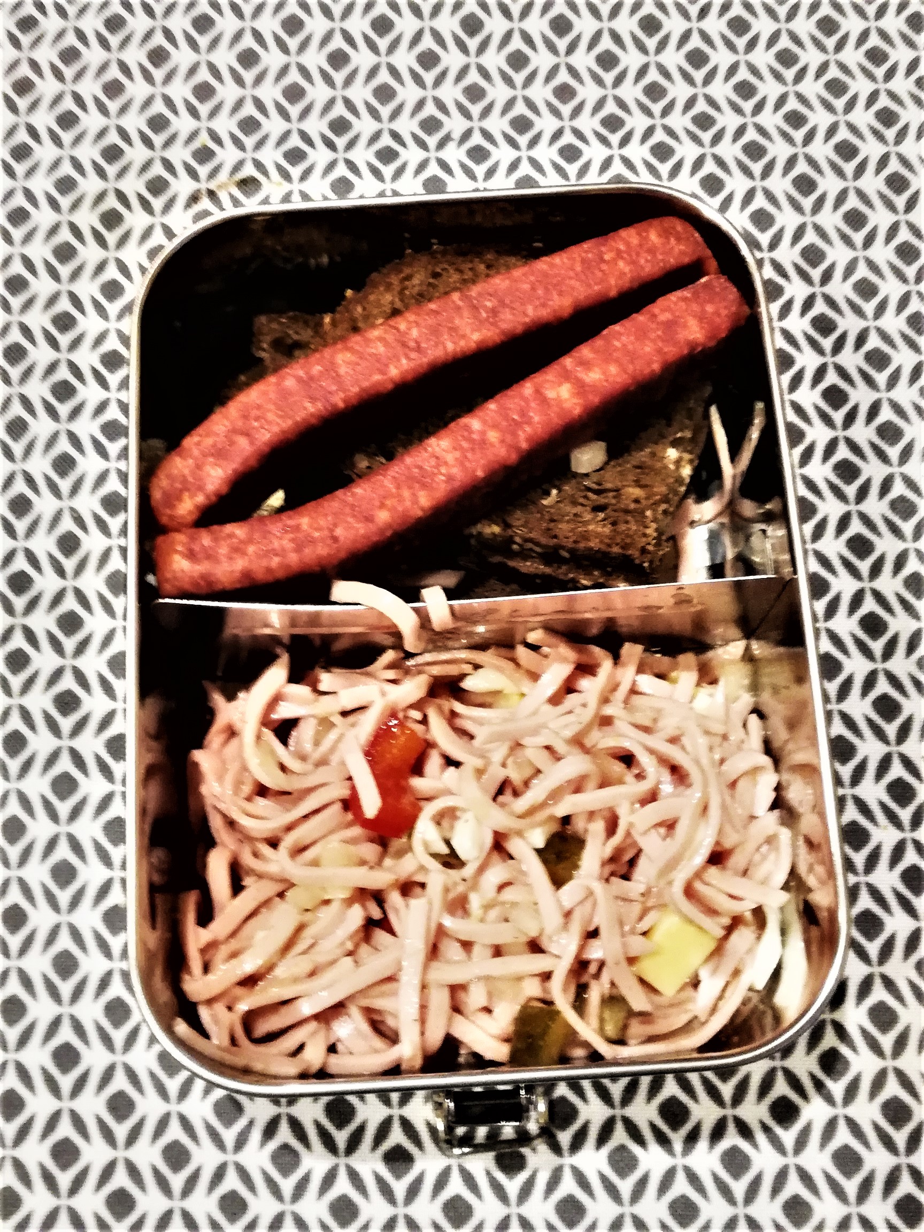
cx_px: 462
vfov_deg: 46.8
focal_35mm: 40
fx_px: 1424
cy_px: 616
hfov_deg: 36.0
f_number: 2.2
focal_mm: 3.81
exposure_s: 1/20
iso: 500
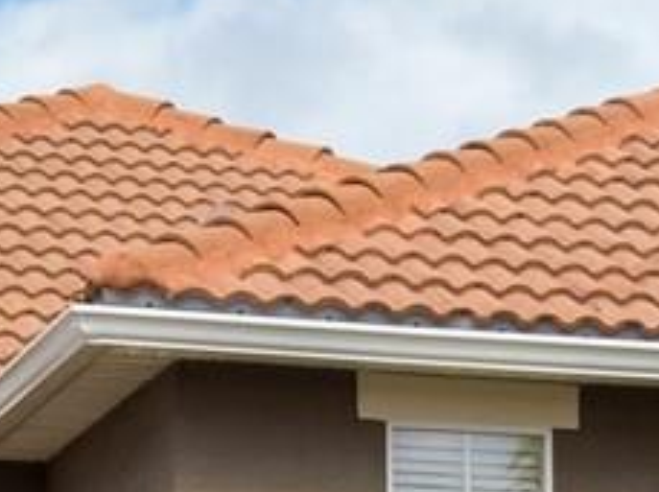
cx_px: 645
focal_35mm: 182
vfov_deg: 7.8
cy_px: 954
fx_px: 3459
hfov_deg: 10.8
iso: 100
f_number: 2.2
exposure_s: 1/730
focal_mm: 4.7
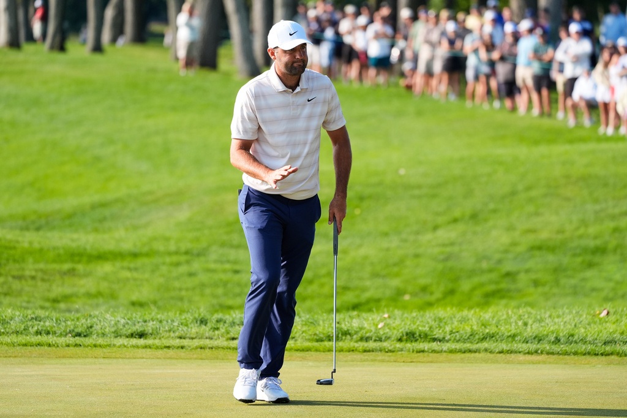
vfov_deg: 4.8
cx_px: 314
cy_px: 209
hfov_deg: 7.2
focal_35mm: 285
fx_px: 4962
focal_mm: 285
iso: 1000
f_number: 5.6
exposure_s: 1/2000
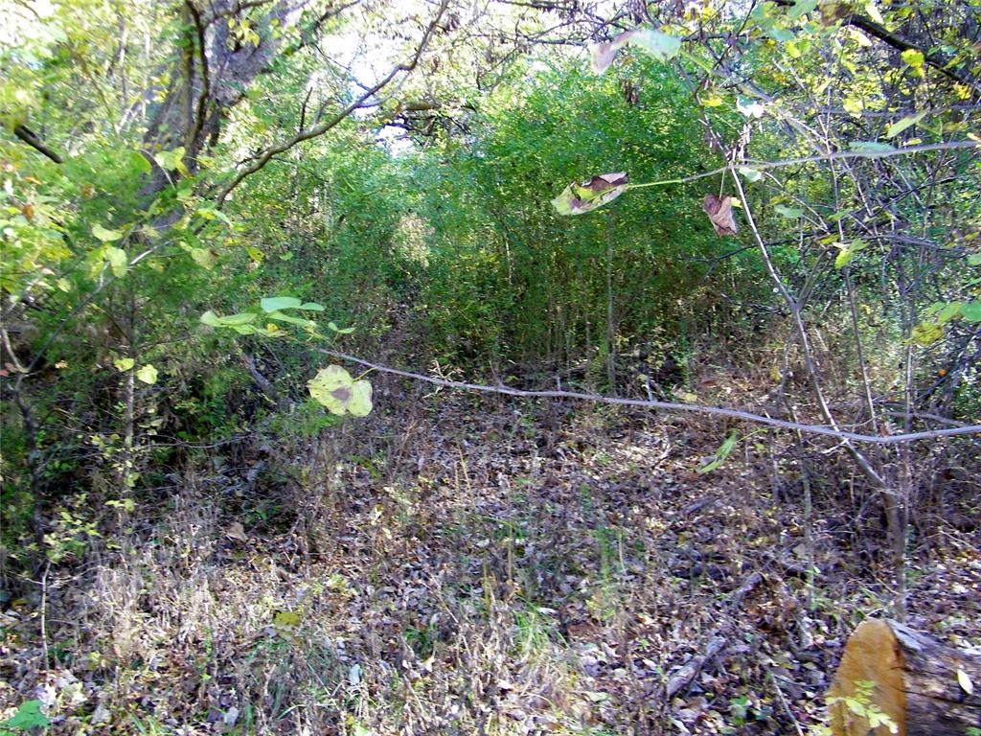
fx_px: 850
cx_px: 490
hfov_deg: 60.0
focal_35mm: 30
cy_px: 368
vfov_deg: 46.8
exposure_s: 1/30
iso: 80
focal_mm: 5.4
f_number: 3.6
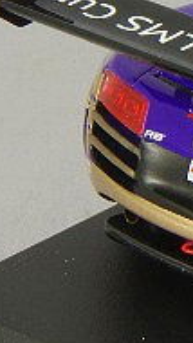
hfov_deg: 3.0
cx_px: 494
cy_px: 51
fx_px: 3600
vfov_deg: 5.4
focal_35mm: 396
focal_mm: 75
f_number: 32
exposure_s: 1
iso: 400
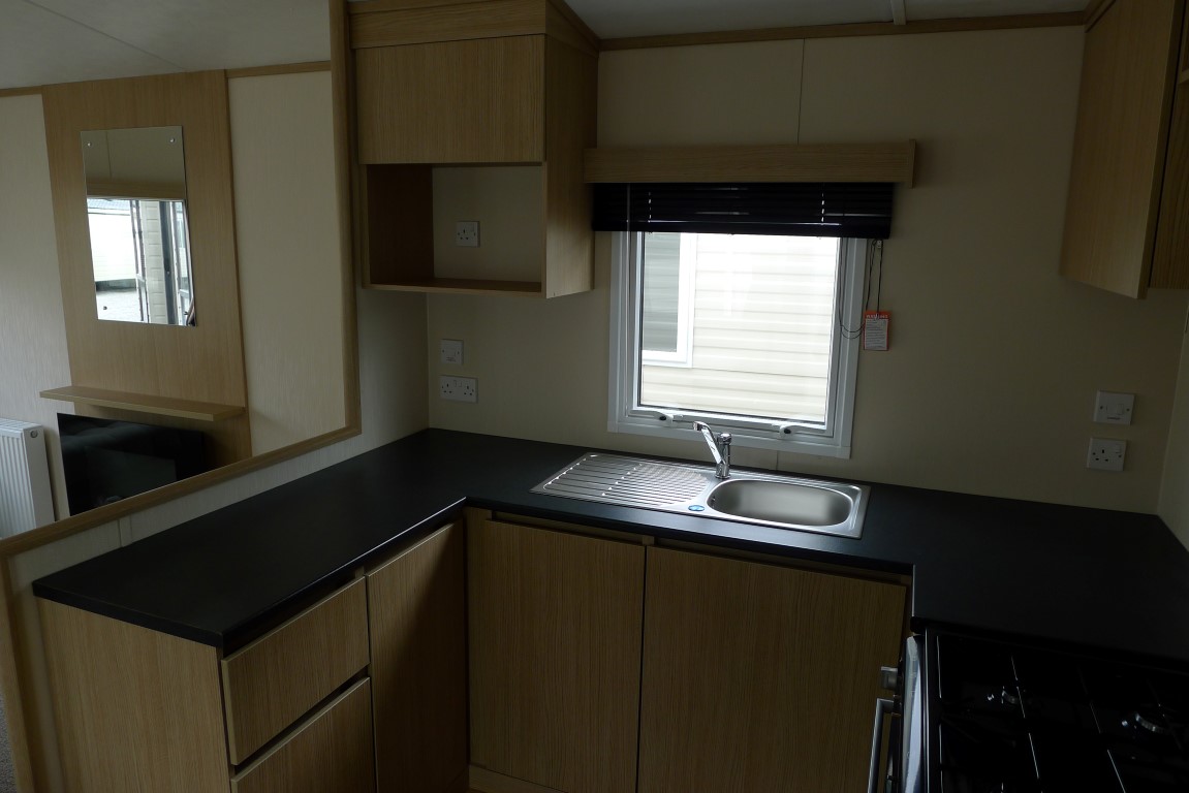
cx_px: 594
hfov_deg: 73.7
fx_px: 793
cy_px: 396
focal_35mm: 24
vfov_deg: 53.2
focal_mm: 5.1
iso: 80
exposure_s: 1/160
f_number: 2.8
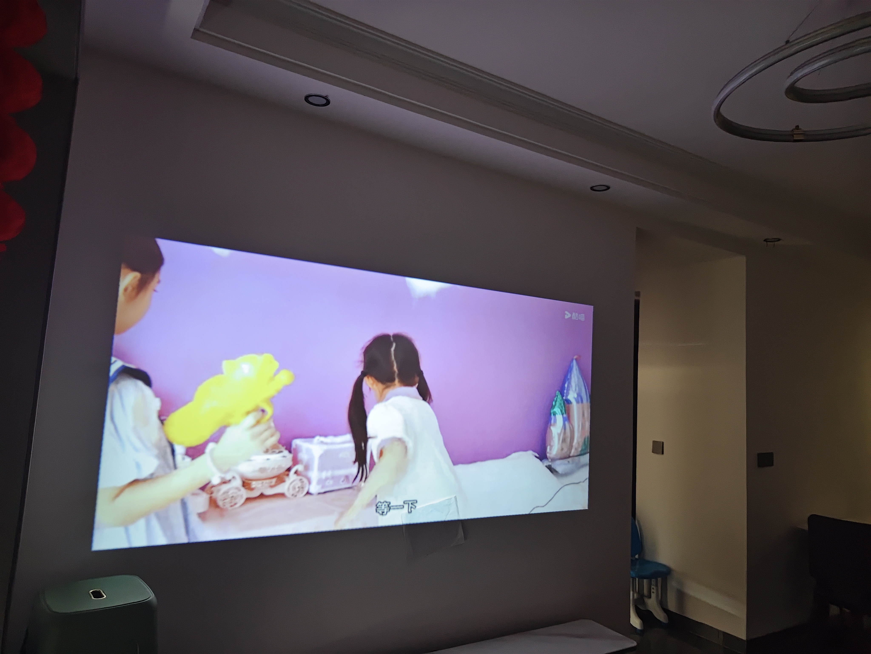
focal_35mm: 23
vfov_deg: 58.9
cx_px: 436
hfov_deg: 73.9
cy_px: 327
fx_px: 579
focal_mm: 5.56
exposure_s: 1/49.9
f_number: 1.88
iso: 613
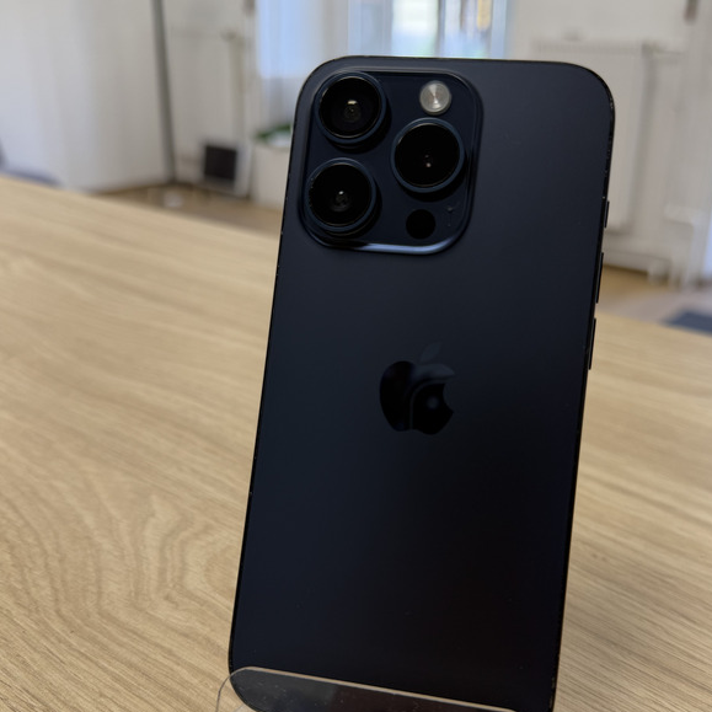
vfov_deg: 49.6
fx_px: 768
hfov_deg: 49.6
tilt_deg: -24.9
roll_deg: -1.5
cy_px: 396
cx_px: 405
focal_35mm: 33
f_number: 1.78
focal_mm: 6.76
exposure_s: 1/100
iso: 64
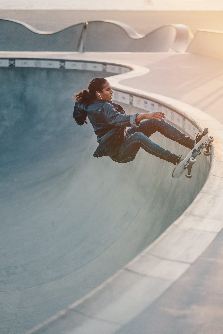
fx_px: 790
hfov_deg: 16.1
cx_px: 112
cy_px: 167
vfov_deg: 23.9
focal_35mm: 85
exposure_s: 1/800
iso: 100
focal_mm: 85
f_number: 1.8
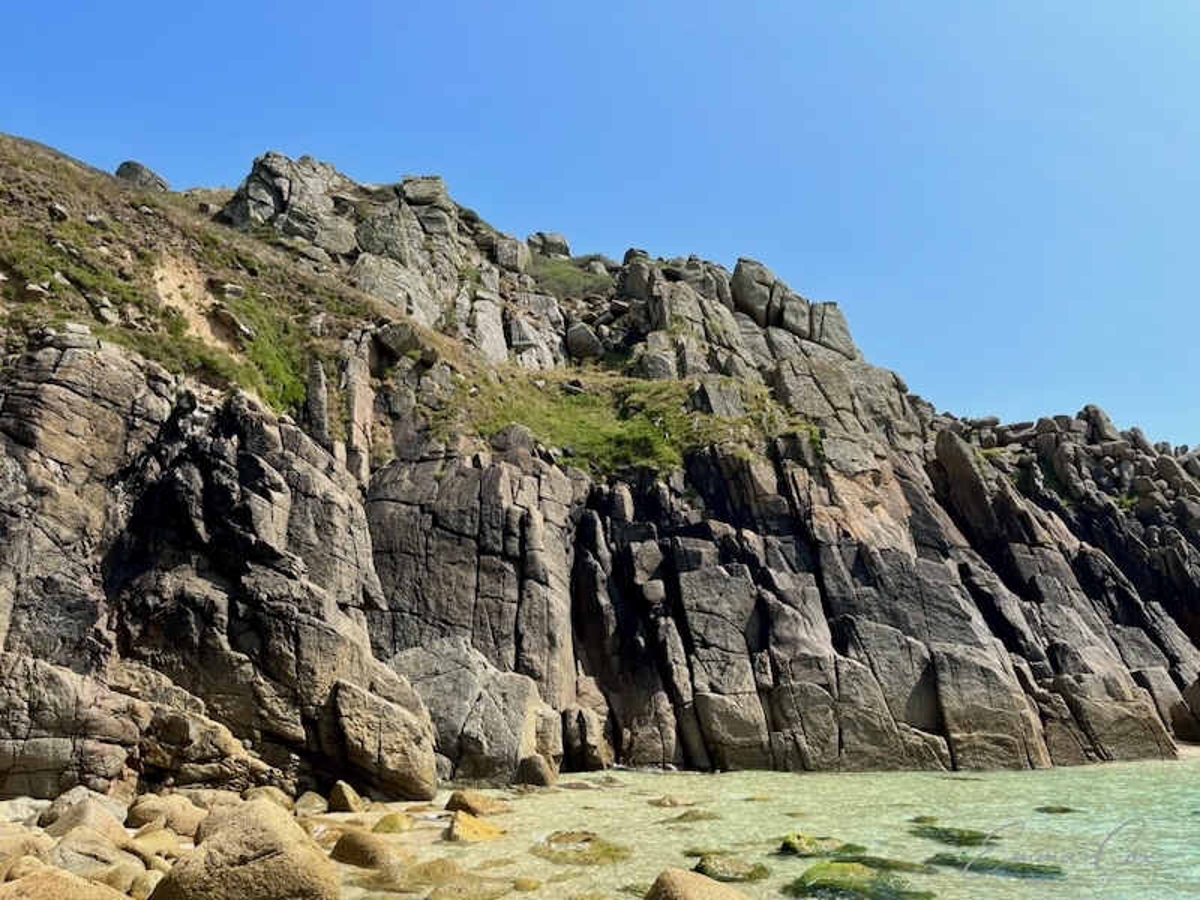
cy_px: 450
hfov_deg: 67.3
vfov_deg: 53.1
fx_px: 901
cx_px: 600
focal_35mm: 26
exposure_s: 1/2967
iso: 50
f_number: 1.6
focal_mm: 5.1
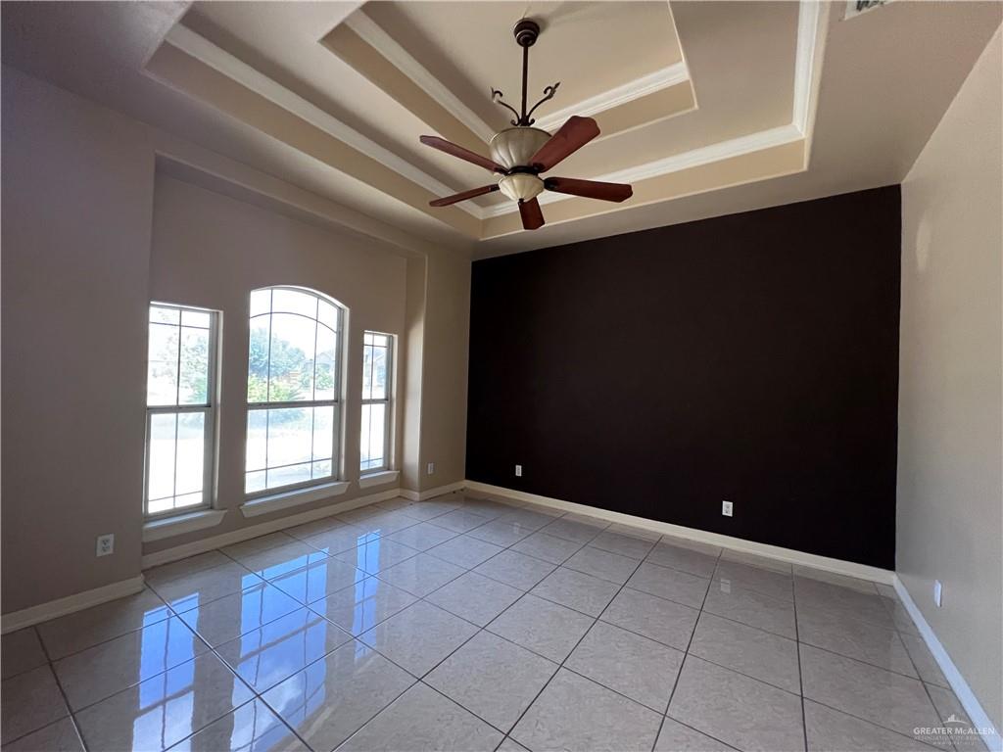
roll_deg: -1.4
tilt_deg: +0.2
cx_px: 502
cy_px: 376
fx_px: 377
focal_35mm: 13
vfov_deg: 89.9
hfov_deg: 106.2
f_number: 1.8
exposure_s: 1/60
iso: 500
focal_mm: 1.57
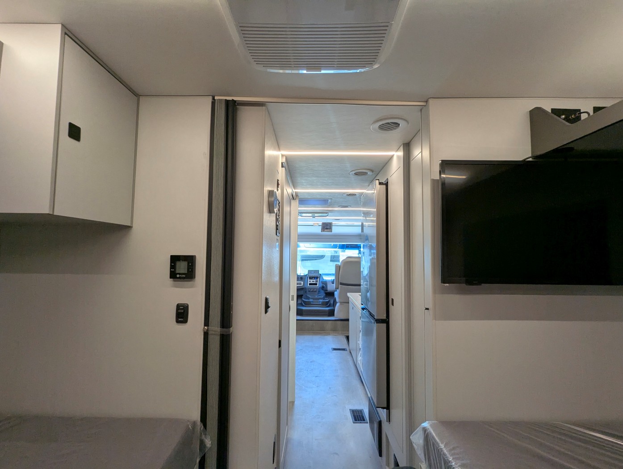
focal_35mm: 16
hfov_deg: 94.4
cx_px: 312
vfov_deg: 78.2
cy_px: 234
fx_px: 288
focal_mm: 2.35
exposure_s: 1/187
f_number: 2.2
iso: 119
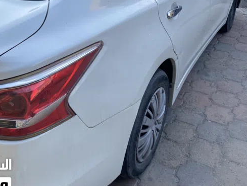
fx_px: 243
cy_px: 86
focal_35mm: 34
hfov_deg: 53.1
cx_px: 87
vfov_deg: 41.8
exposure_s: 1/719
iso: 32
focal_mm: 4.25
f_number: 1.8
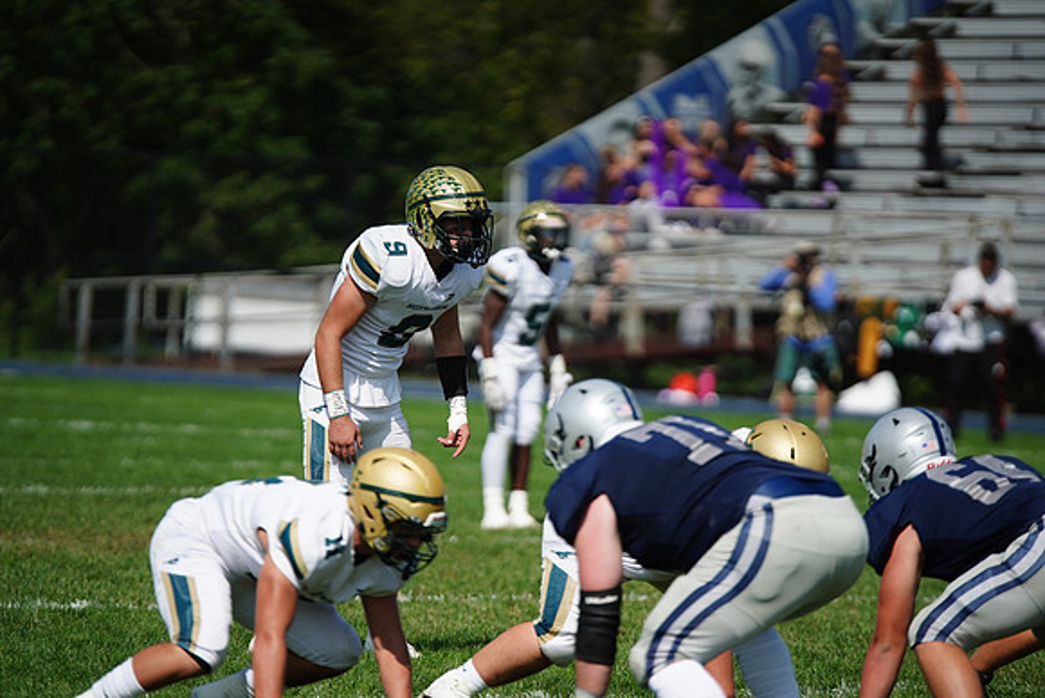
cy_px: 349
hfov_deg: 6.9
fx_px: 8710
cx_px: 522
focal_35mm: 300
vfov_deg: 4.6
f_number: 2.8
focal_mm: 300
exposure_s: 1/8000
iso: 400
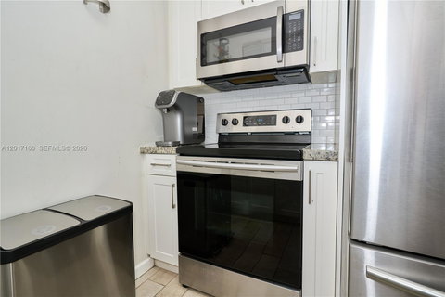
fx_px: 210
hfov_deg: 93.3
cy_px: 148
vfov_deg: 70.4
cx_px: 222
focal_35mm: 17
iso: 1000
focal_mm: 17
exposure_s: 1/125
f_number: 8
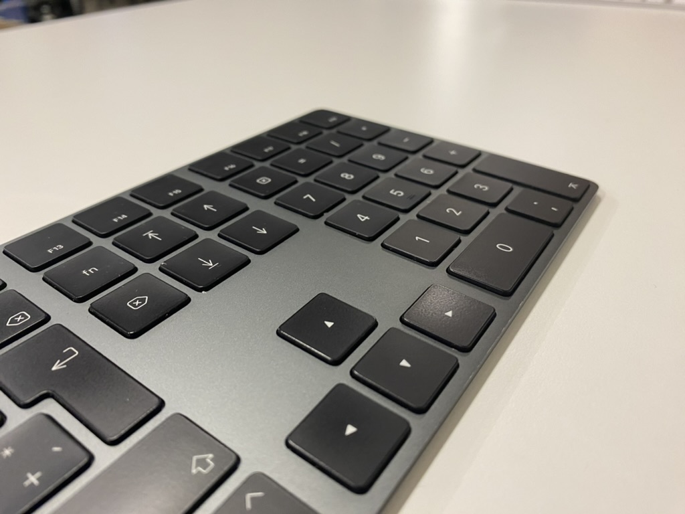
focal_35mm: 25
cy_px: 257
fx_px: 495
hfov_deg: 69.4
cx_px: 342
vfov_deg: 54.9
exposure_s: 1/50
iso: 125
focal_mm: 4.25
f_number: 1.8
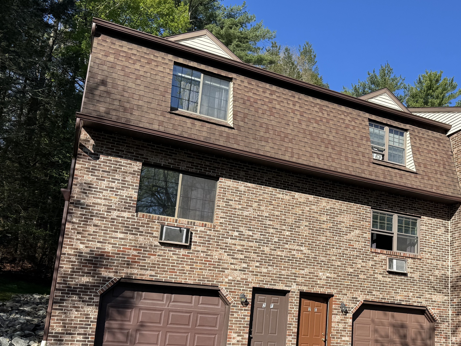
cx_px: 332
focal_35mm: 38
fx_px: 506
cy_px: 231
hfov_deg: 47.6
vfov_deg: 37.3
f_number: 1.78
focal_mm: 6.76
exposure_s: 1/3096
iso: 80
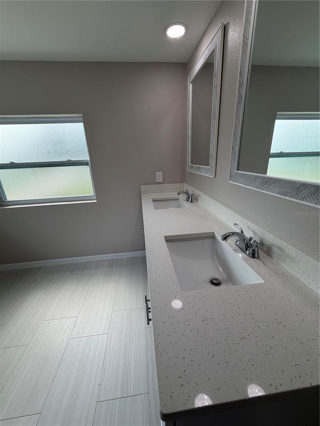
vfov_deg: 102.1
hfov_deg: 85.7
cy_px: 213
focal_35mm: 14
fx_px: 173
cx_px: 160
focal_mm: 2.22
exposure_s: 1/182
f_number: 2.2
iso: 50
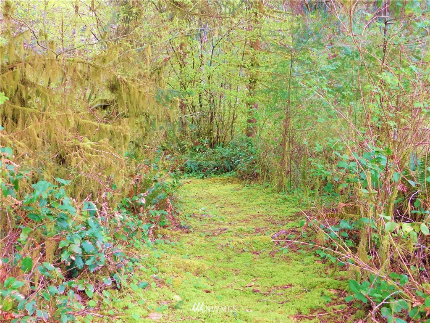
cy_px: 162
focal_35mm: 45
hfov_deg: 42.1
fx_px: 559
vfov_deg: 32.2
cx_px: 215
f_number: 3.7
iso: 360
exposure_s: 1/30
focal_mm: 8
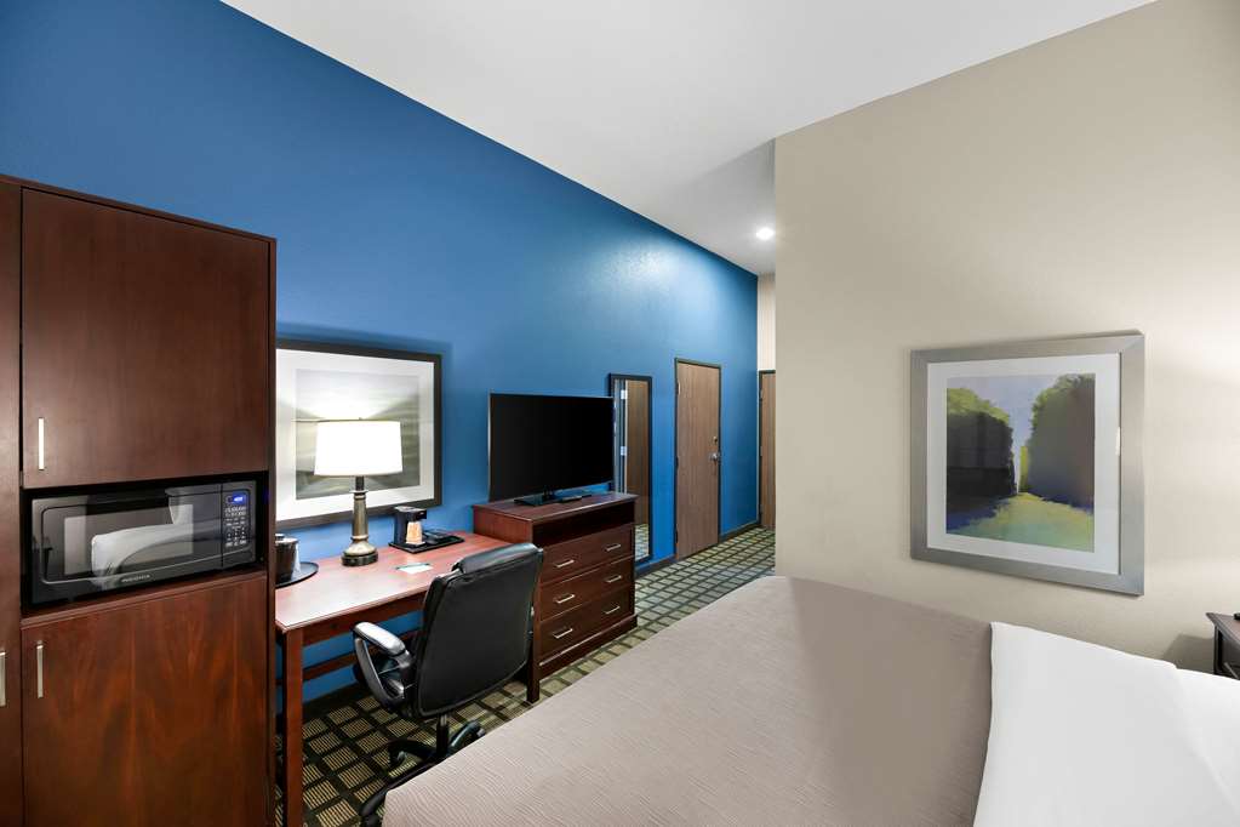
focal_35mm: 14
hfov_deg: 104.3
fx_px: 482
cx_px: 620
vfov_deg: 81.2
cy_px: 414
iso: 400
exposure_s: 2.5
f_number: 4
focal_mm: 14
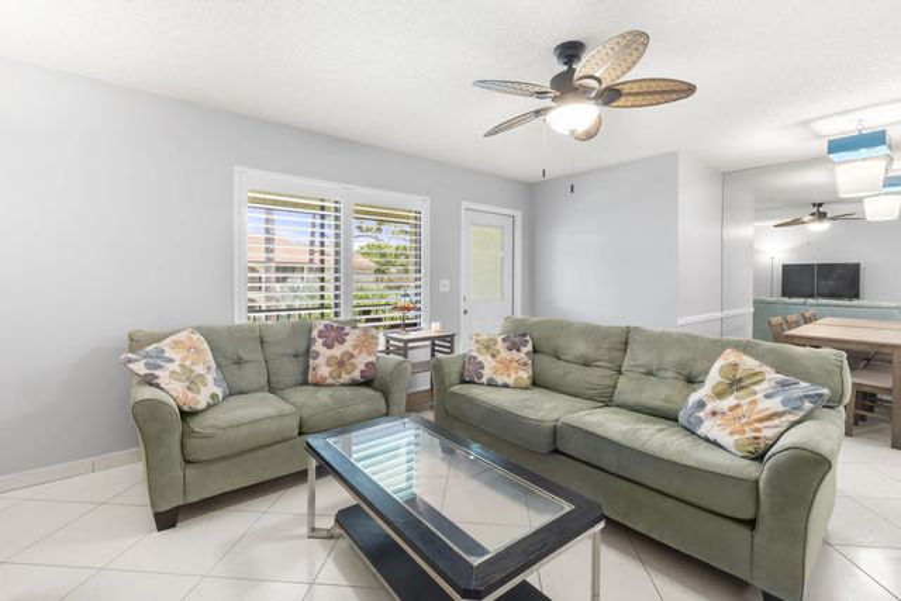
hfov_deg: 100.4
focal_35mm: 15
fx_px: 375
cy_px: 300
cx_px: 450
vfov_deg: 77.4
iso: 100
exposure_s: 1/1.67
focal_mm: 10
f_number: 8
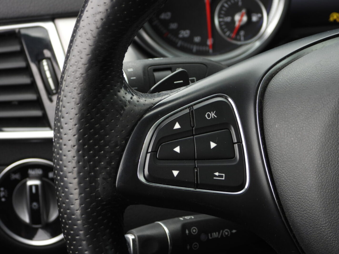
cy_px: 127
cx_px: 170
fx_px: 1126
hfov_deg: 17.1
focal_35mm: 115
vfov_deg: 12.9
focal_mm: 20.7
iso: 110
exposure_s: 1/60
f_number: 4
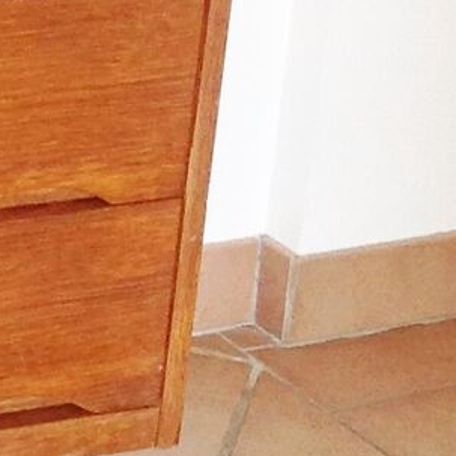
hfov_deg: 7.9
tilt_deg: -19.2
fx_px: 3040
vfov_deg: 8.5
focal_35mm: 204
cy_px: -41
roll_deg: +0.5
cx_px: -631
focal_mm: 4.28
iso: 64
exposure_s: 1/24
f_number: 2.4
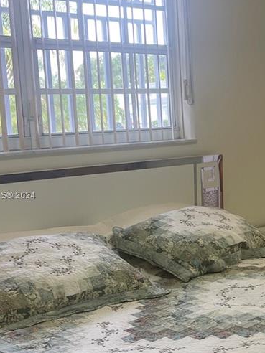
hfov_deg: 23.5
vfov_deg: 31.7
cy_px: 196
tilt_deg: -6.5
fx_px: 623
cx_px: 227
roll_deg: +2.3
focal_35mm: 61
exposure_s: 1/60
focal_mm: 5.1
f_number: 1.6
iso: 80
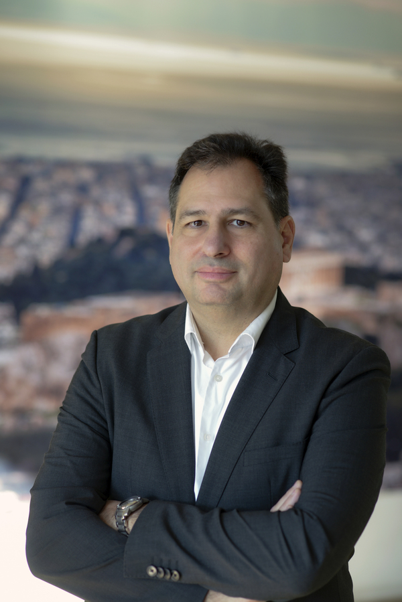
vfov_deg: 23.9
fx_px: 1423
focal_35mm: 85
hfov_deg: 16.1
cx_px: 201
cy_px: 301
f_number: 3.2
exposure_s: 1/250
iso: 400
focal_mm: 85
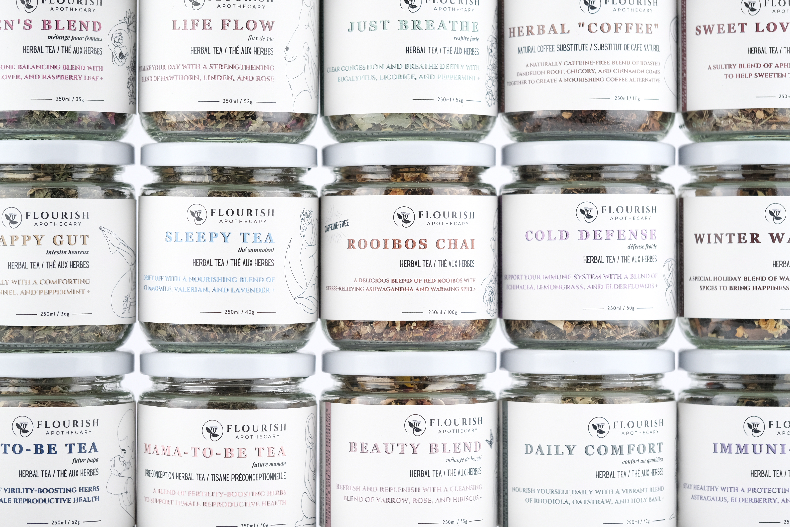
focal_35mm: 120
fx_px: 2633
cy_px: 264
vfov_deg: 11.4
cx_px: 395
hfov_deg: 17.1
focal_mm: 80
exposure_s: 1/500
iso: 800
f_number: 3.6
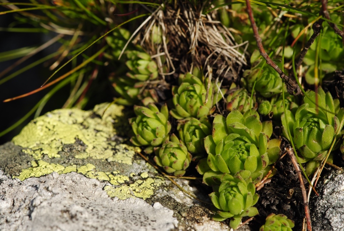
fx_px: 1220
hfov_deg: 16.0
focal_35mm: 128
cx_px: 172
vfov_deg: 10.8
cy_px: 116
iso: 100
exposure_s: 1/250
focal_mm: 85
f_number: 8
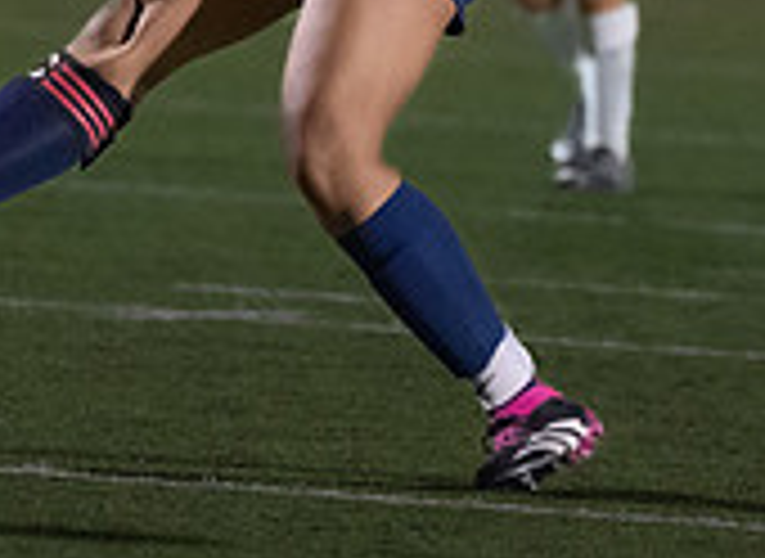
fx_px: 20920
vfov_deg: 1.5
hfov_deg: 2.1
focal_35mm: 956
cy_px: -213
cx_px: 384
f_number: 2.8
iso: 5000
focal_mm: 200
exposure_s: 1/1000
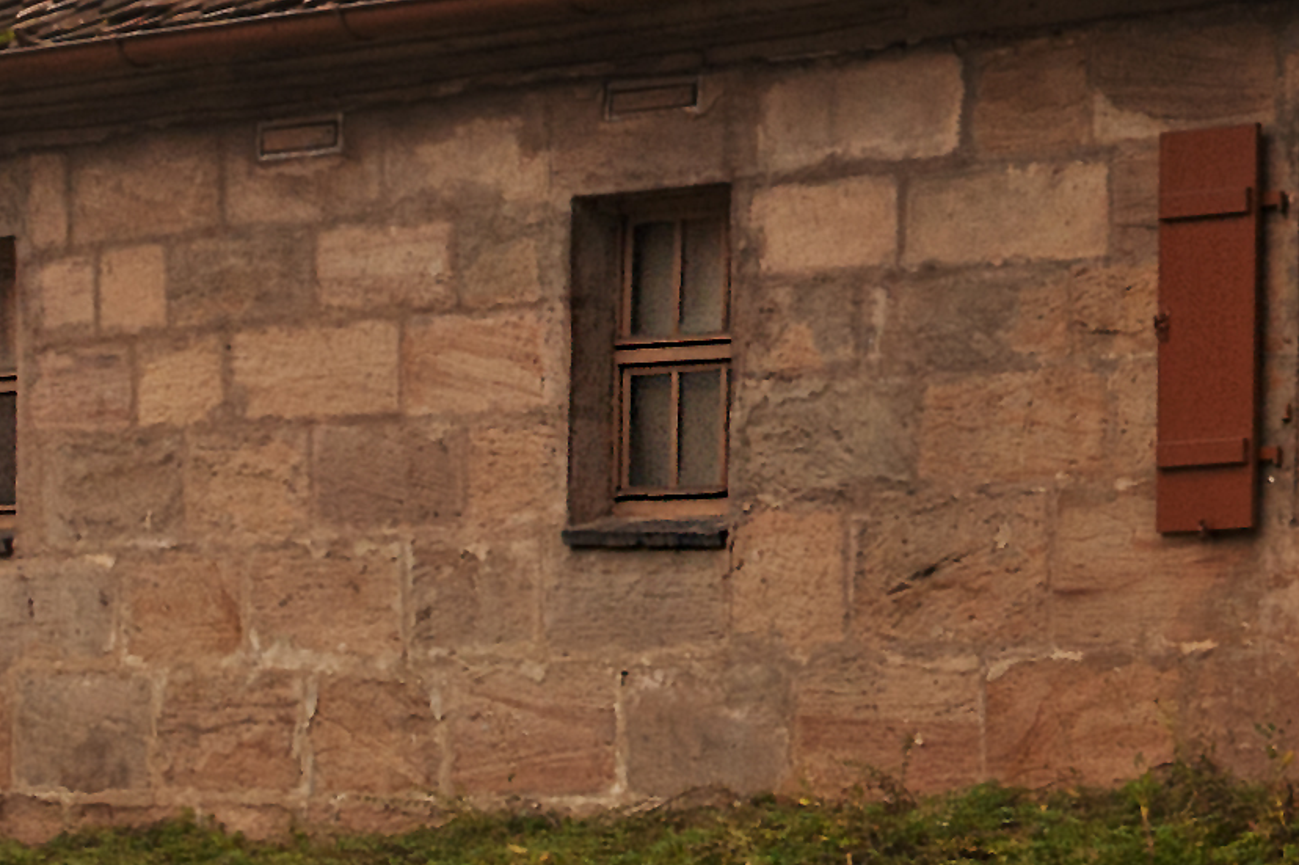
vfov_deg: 7.5
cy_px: -480
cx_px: 1726
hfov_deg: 11.1
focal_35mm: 180
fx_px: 6491
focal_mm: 35
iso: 640
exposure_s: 1/320
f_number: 7.1
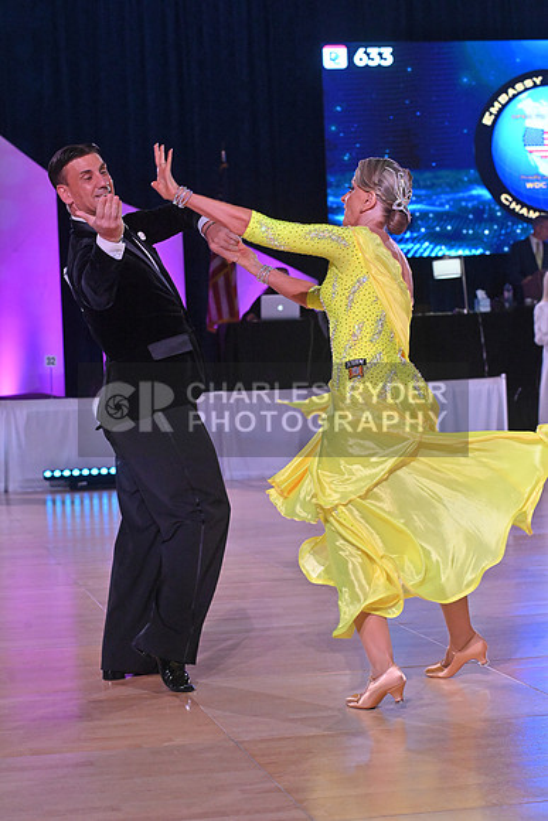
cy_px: 410
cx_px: 274
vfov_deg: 23.6
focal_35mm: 86
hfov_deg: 15.9
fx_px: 1962
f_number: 7.1
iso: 4000
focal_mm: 86
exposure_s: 1/400
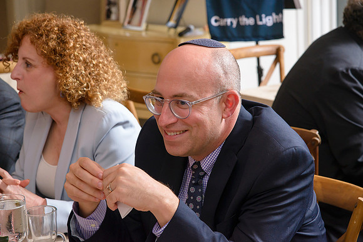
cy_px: 121
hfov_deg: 21.5
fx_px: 958
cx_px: 182
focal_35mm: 95
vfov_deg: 14.4
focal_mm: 95
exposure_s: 1/125
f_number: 8
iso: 1000
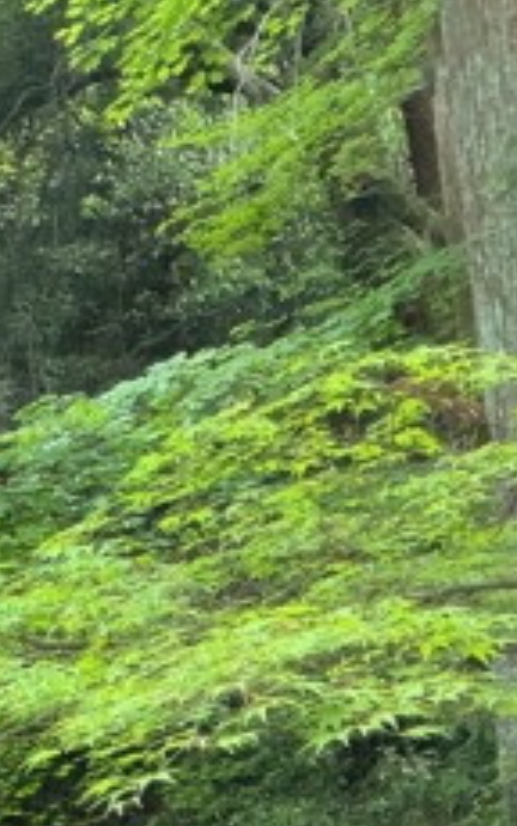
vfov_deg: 18.4
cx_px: -837
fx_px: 2409
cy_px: 1009
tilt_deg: +5.6
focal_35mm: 107
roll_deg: -0.6
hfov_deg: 10.2
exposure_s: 1/120
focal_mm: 3
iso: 50
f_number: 1.8
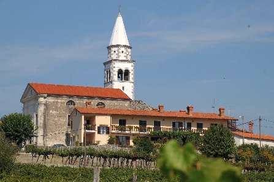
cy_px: 91
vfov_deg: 10.7
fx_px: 968
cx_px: 137
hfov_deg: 16.1
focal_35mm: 128
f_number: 13
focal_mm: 85
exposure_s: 1/640
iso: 250
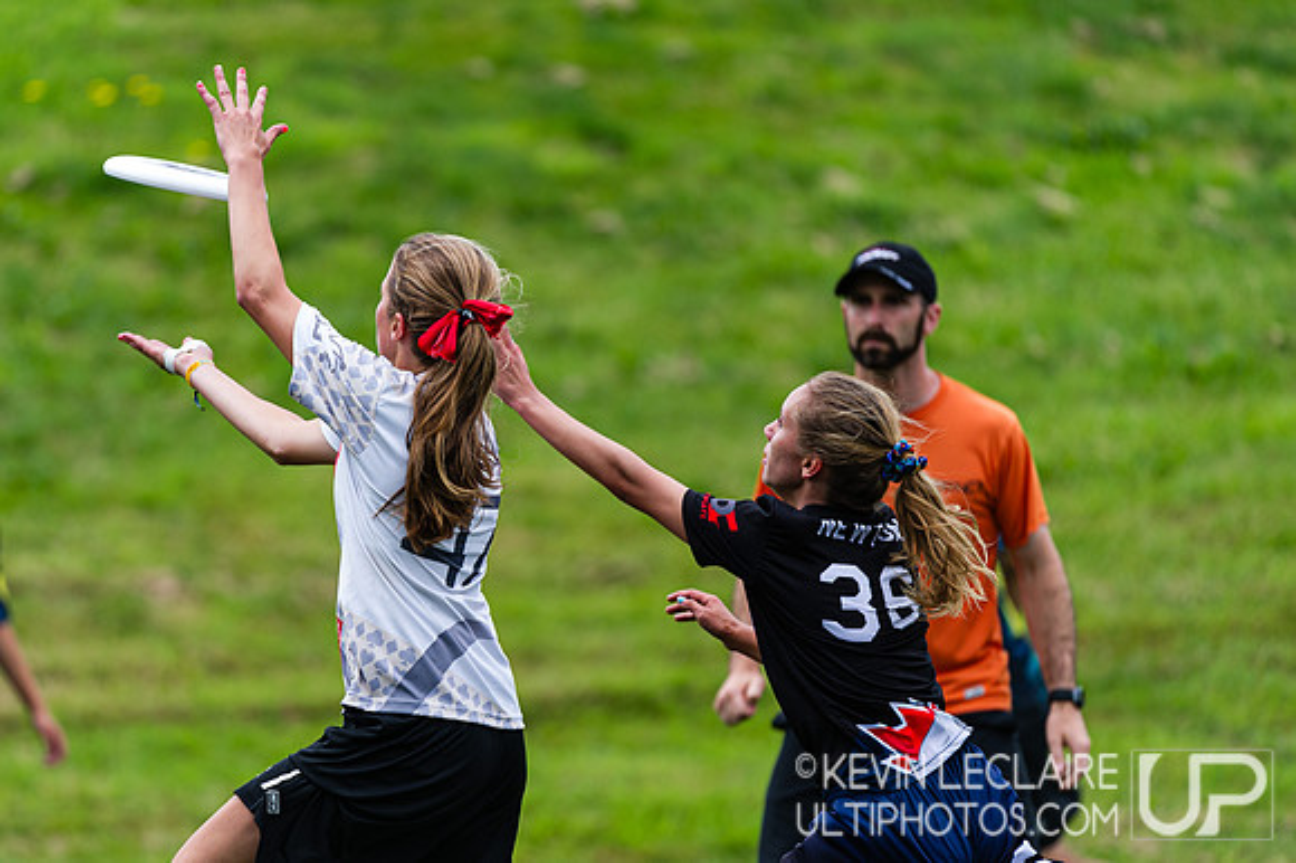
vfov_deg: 2.7
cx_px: 486
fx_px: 17981
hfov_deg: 4.1
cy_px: 419
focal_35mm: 500
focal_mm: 400
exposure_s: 1/1250
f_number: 4
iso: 400
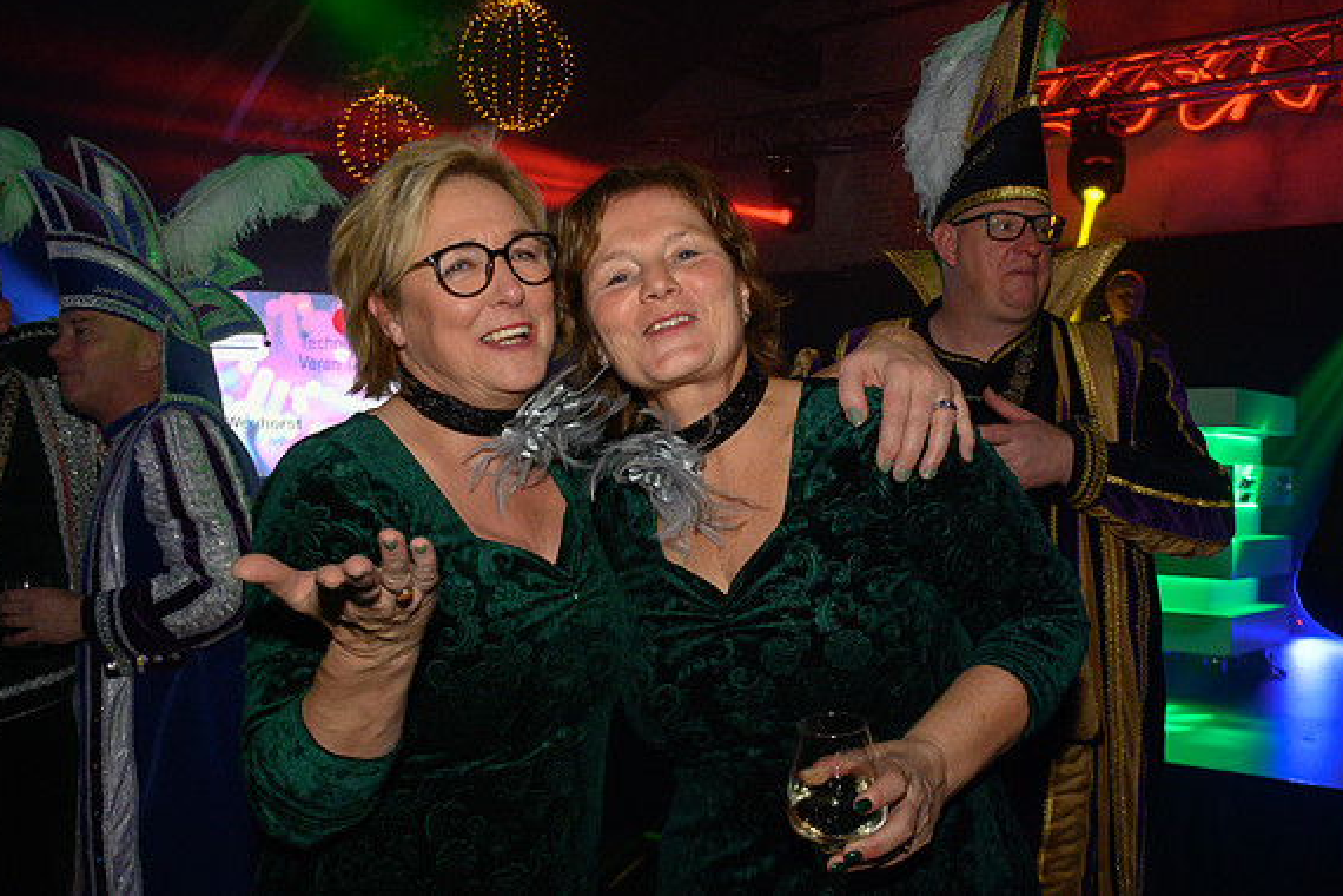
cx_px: 721
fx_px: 1418
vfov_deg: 35.1
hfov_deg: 50.7
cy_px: 458
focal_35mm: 38
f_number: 5
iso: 640
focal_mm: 23
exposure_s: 1/160
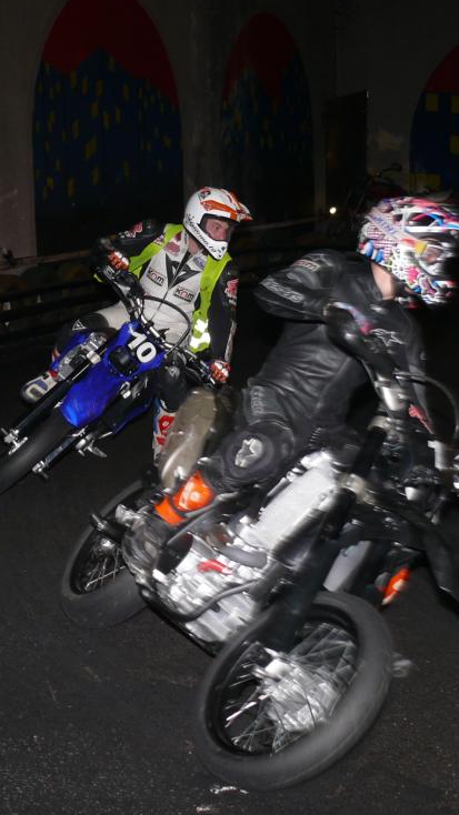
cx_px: 204
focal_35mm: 73
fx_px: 1579
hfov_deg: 16.5
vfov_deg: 29.0
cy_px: 416
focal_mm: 10.1
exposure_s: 1/30
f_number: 3.2
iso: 100
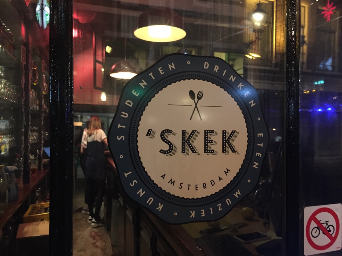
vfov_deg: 48.2
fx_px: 287
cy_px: 128
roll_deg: -1.2
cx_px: 171
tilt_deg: +1.8
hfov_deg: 61.7
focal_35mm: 29
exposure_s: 1/15
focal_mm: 4.15
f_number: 2.2
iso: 500
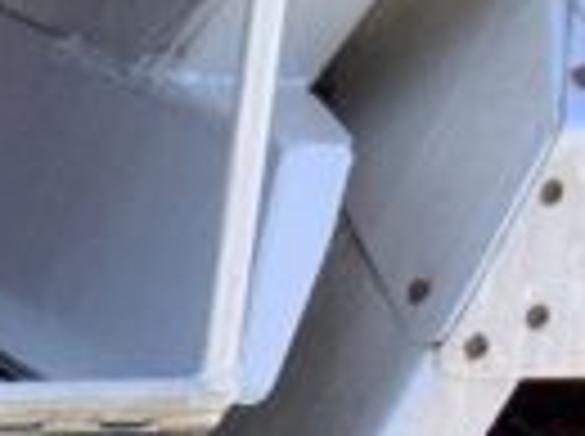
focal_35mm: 229
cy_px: 1353
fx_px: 3863
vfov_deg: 6.0
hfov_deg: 7.9
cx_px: -909
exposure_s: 1/442
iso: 16
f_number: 1.8
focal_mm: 3
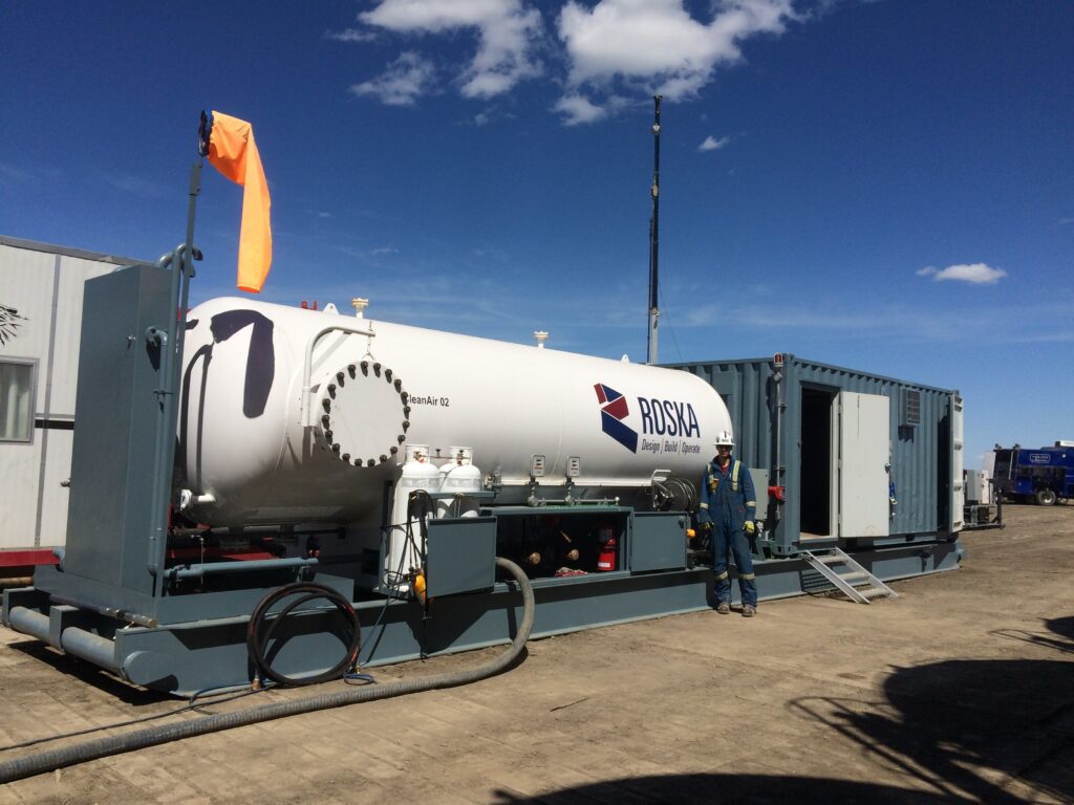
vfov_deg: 48.2
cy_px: 402
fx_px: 900
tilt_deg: +4.6
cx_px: 537
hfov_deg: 61.7
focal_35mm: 29
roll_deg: -0.6
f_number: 2.2
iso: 32
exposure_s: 1/4566
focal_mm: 4.15
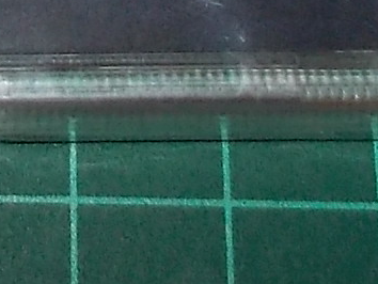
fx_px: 2032
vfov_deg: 7.2
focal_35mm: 186
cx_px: -31
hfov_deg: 10.5
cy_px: -514
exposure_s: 1/30
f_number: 3.3
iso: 200
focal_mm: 4.1
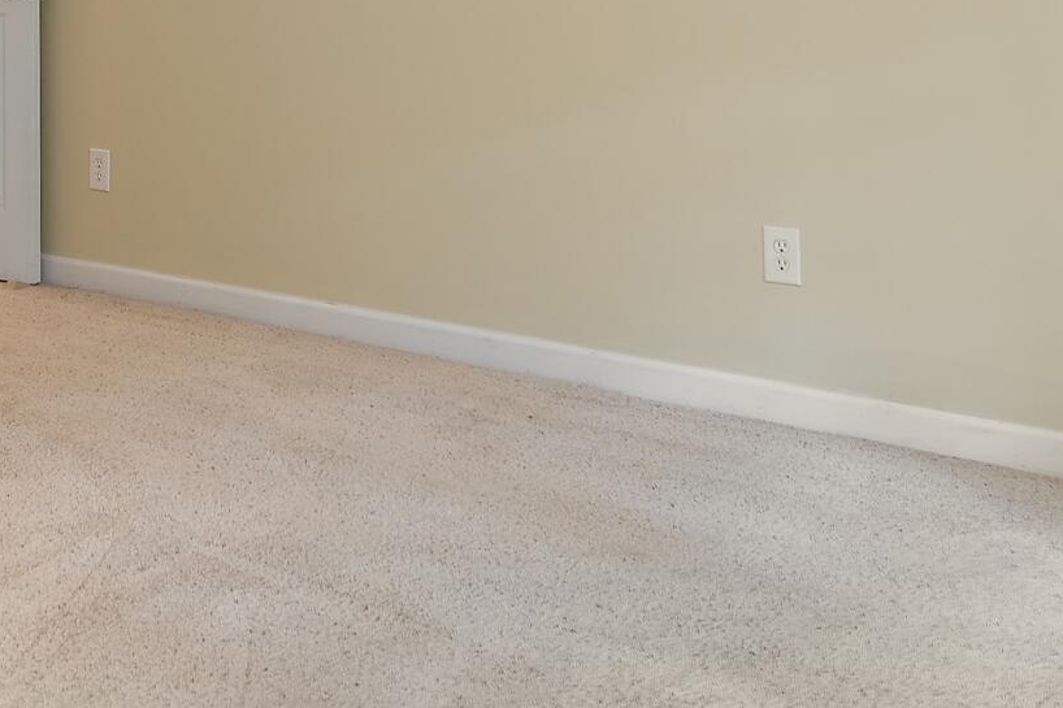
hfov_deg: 34.1
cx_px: 94
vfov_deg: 23.4
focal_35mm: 55
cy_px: -29
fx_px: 1624
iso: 100
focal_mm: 10
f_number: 4.5
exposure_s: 1
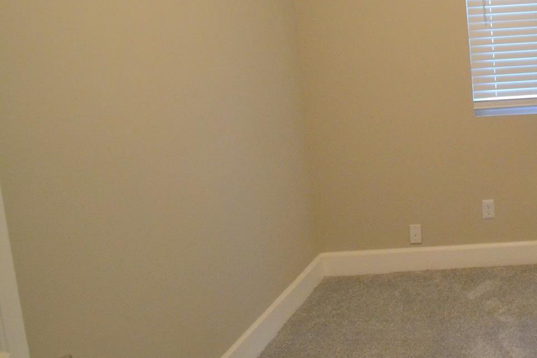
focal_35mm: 32
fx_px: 477
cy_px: 94
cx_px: 536
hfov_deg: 48.4
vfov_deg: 40.1
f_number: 3.5
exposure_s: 1/60
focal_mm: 10
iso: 1600
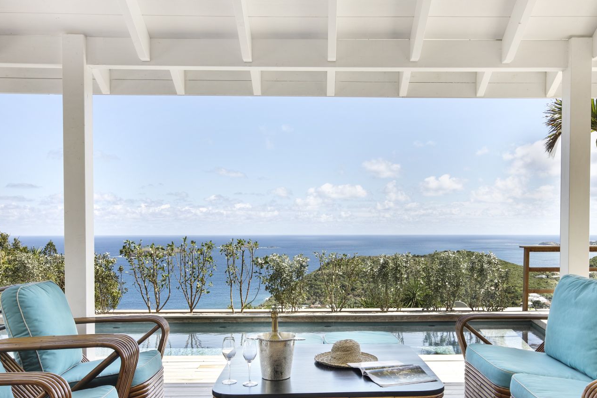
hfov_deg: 55.7
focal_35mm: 34
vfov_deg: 38.6
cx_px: 328
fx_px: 564
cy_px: 249
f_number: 8
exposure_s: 1/125
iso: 100
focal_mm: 18
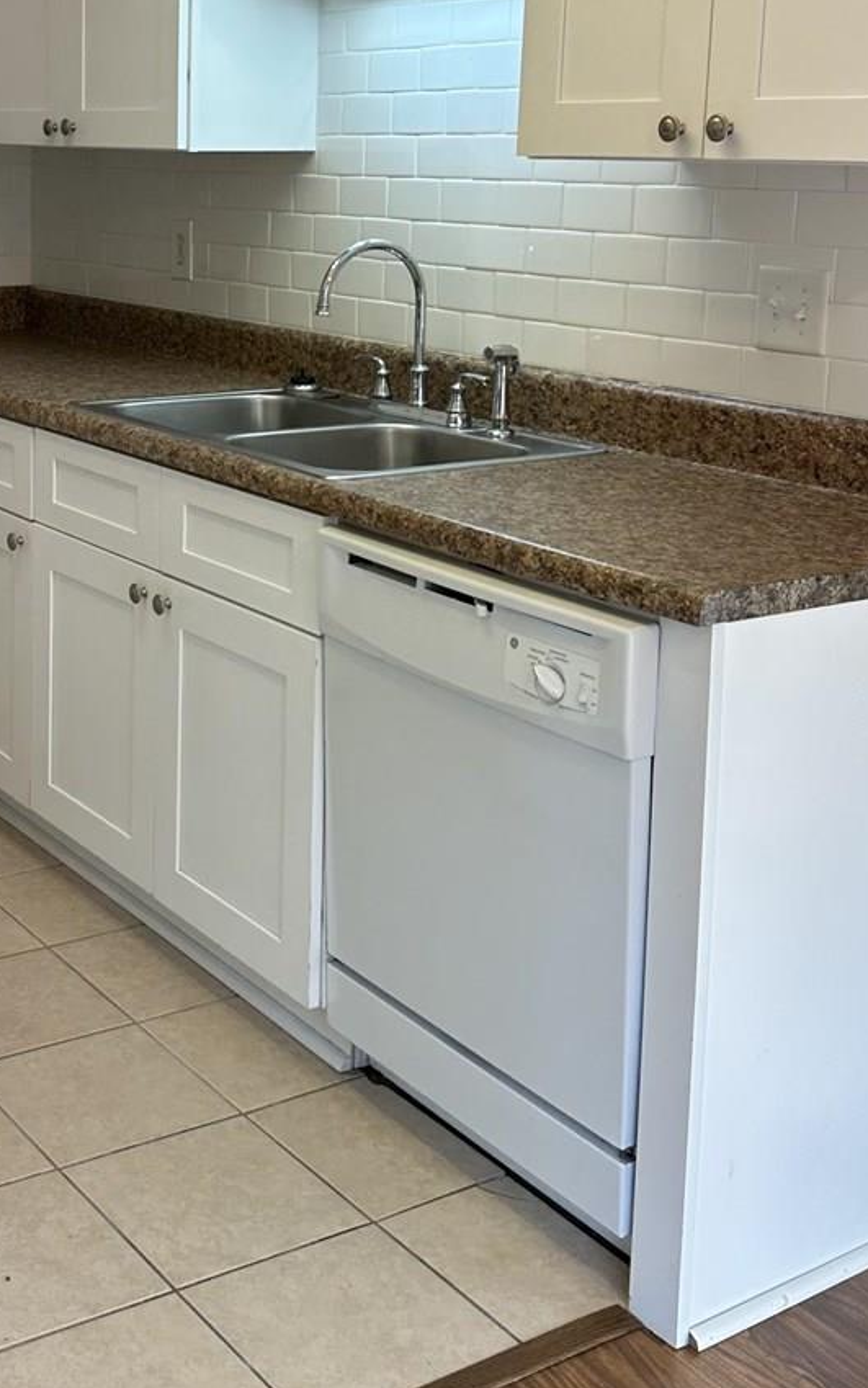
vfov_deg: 42.8
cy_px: 440
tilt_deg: -9.6
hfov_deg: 27.2
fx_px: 1740
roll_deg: -0.2
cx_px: 119
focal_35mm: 46
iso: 100
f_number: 1.78
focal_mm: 6.86
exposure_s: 1/120
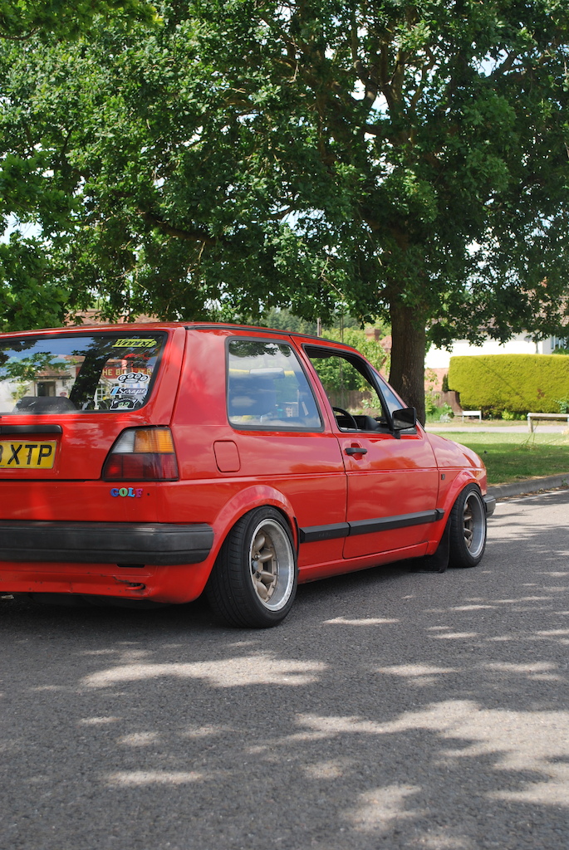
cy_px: 425
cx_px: 284
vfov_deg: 36.8
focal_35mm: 54
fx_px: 1277
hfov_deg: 25.1
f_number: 6.3
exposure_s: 1/160
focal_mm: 36
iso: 100
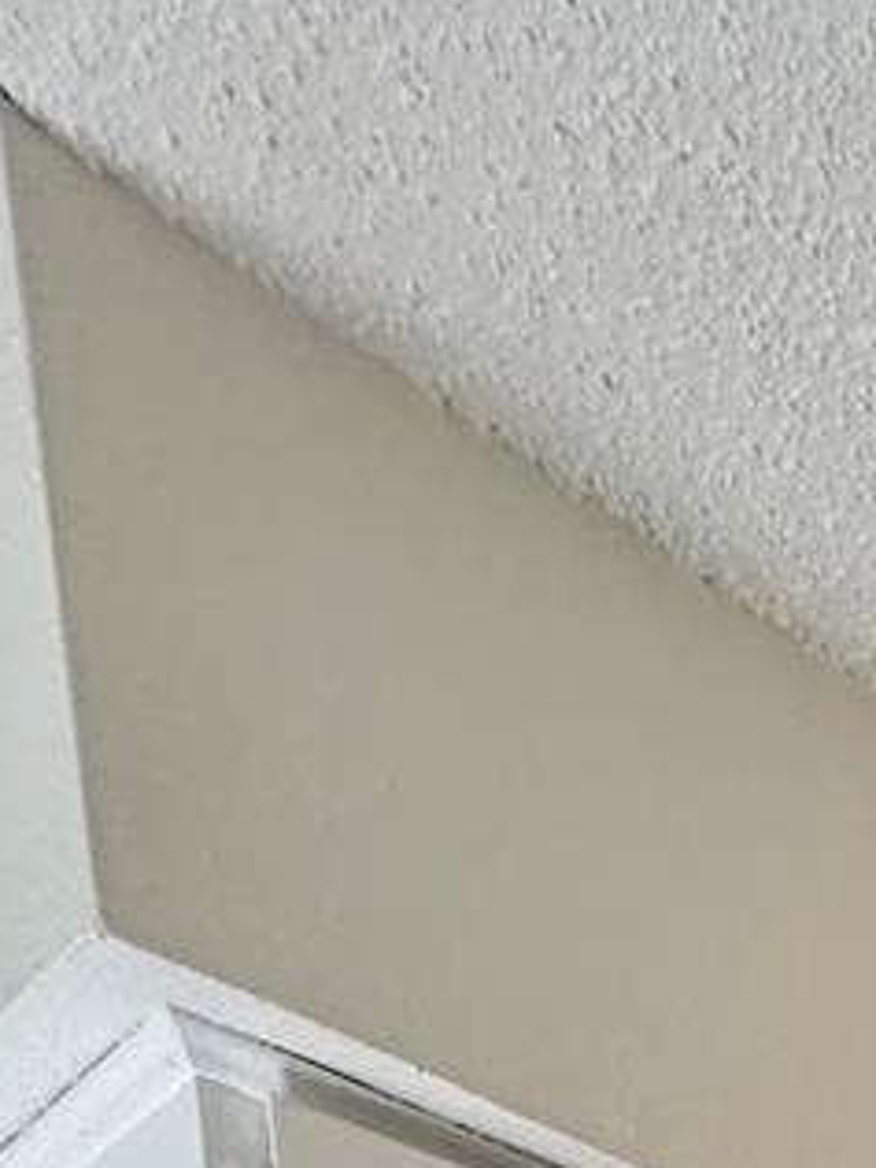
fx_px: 2294
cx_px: 1615
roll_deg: +1.7
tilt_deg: -7.8
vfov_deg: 15.6
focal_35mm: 68
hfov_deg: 17.3
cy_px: 2743
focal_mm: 2.22
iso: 160
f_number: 2.2
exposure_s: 1/120
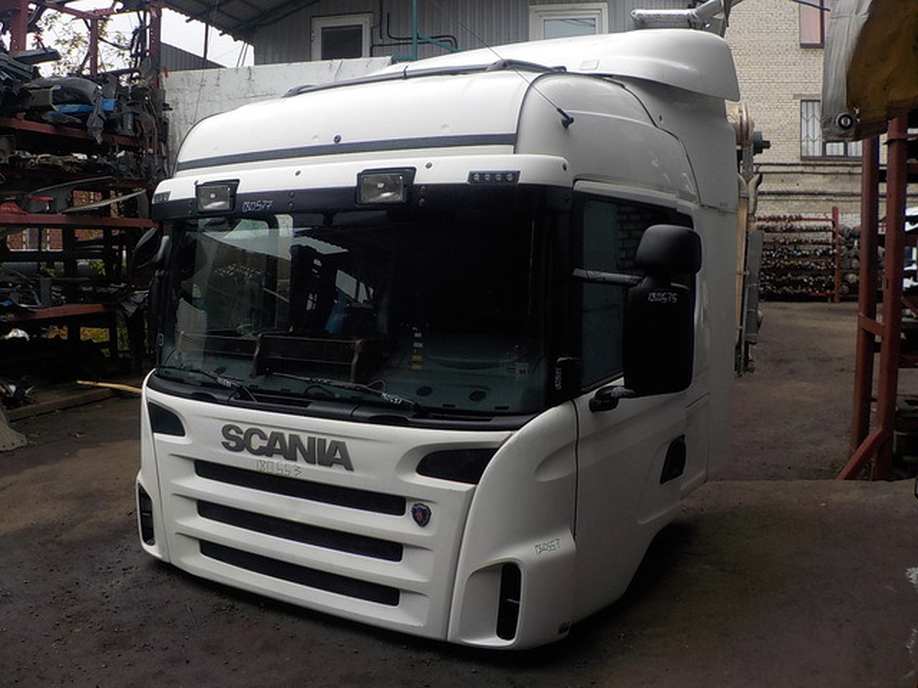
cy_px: 344
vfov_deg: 46.8
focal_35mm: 30
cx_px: 459
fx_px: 796
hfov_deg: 60.0
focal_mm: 4.1
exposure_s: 1/100
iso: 125
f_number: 3.3
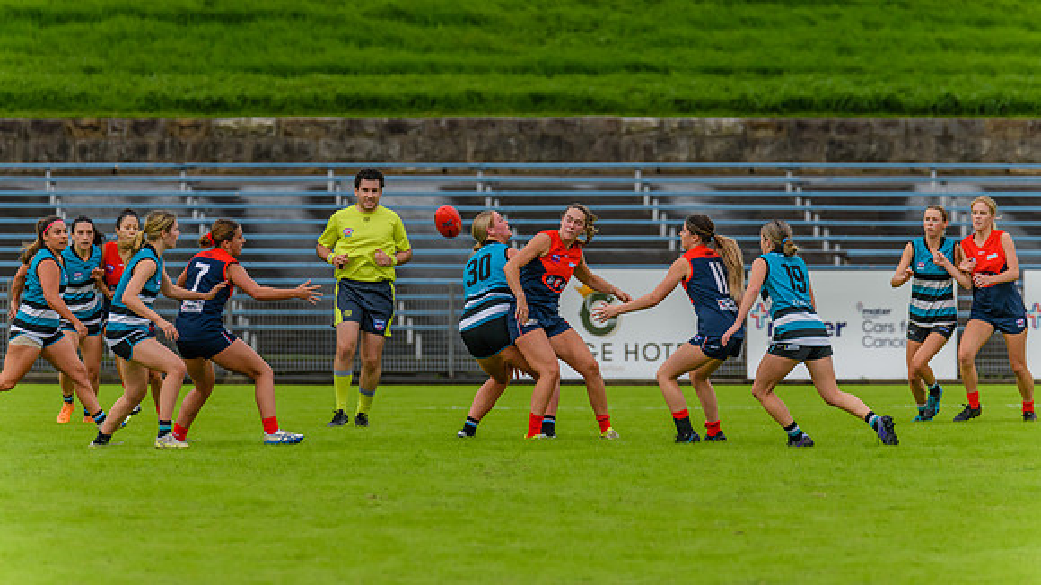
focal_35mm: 452
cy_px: 237
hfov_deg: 4.8
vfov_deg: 2.7
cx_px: 529
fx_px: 12468
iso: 800
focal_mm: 420
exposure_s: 1/1600
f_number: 6.3
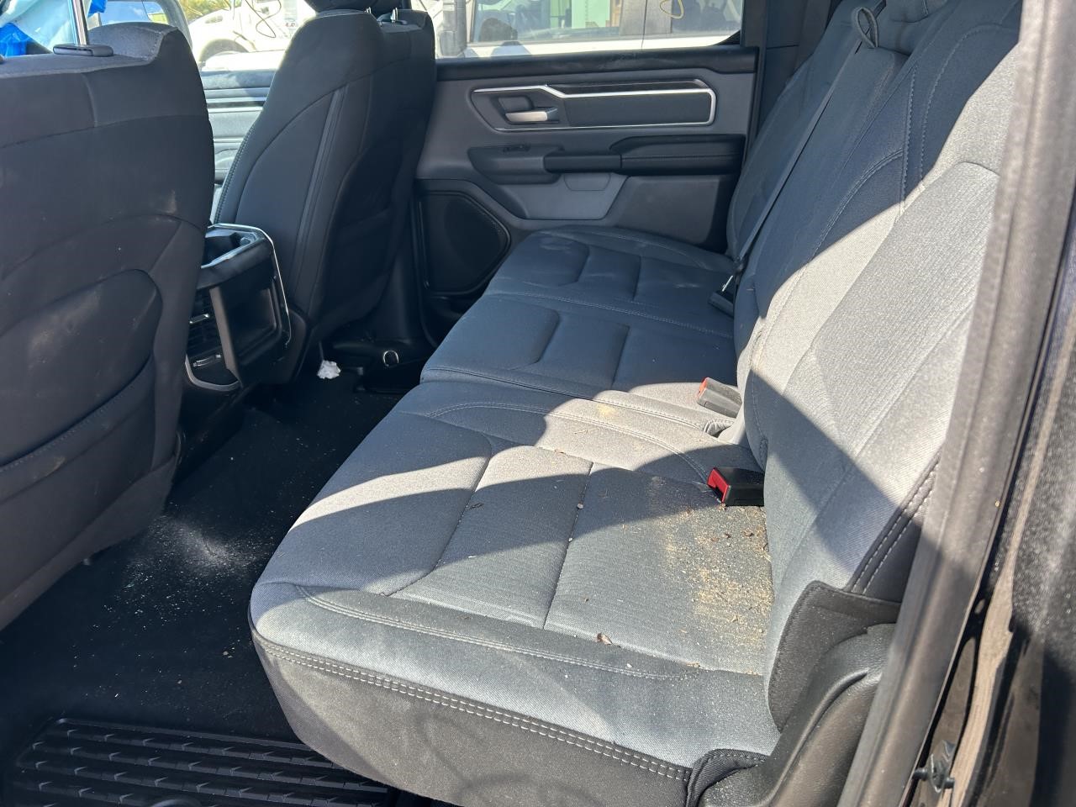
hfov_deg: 67.3
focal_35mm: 26
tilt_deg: -23.8
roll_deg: +2.3
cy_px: 404
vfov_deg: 53.1
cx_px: 538
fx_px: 808
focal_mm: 5.7
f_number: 1.5
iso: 50
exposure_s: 1/358
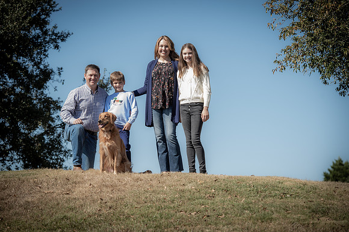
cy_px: 116
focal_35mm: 130
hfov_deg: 15.8
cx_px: 174
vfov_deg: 10.5
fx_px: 1260
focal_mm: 130
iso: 50
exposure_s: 1/250
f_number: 5
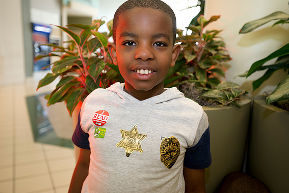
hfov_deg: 57.2
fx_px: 265
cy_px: 96
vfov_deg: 39.9
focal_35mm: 33
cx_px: 149
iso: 1250
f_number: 2.8
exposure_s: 1/160
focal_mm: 32
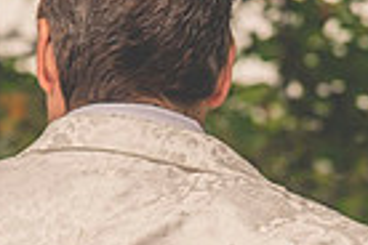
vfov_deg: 3.1
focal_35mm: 442
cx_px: 291
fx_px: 4518
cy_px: 305
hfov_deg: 4.7
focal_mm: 105
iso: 200
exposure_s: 1/160
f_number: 5
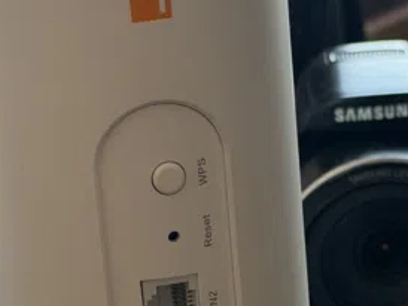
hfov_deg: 17.5
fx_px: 1321
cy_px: 319
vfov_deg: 13.0
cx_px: 127
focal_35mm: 112
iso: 125
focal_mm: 6.76
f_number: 1.78
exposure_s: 1/216
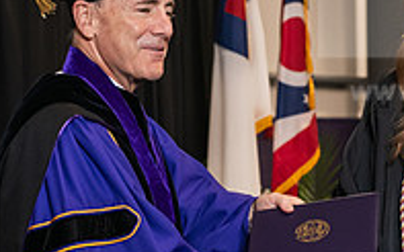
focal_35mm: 186
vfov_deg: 7.1
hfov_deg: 11.3
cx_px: 256
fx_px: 2047
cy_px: 134
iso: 1600
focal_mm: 62
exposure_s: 1/125
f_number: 5
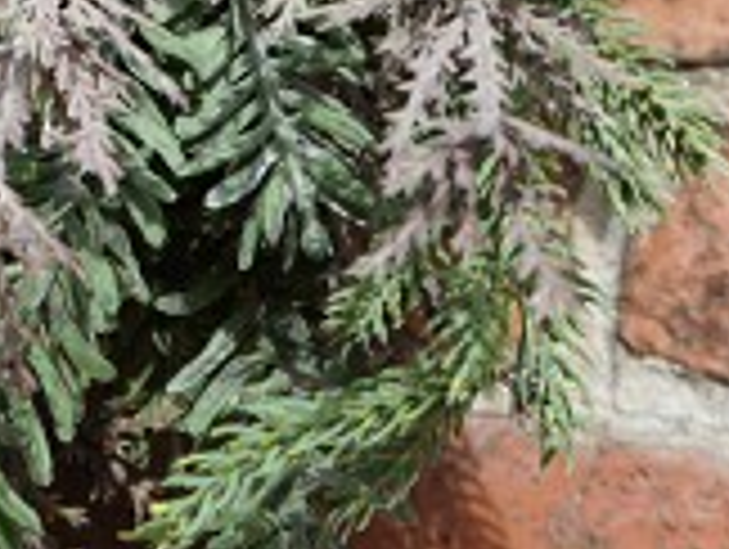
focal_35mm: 128
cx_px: 45
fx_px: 2700
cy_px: -288
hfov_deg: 15.2
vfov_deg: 11.1
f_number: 6.3
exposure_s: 1/200
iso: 100
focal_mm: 36
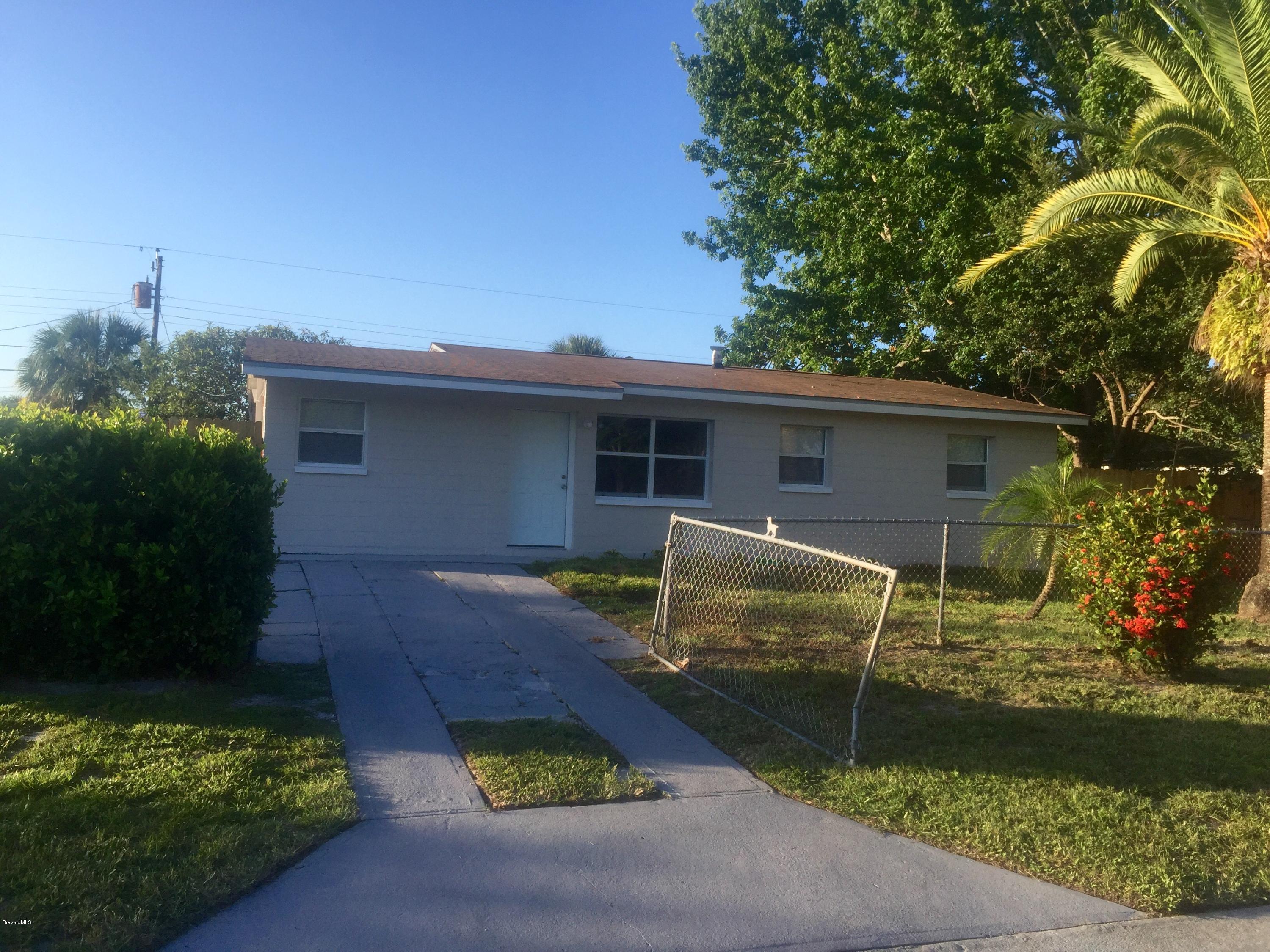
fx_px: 1064
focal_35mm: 29
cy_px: 476
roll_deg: -2.5
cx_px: 635
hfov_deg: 61.7
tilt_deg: +1.7
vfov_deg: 48.2
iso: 32
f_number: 2.2
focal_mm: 4.15
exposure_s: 1/989
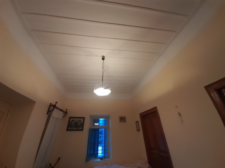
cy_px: 84
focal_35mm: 13
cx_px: 112
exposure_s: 1/25
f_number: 2.2
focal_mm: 1.42
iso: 200
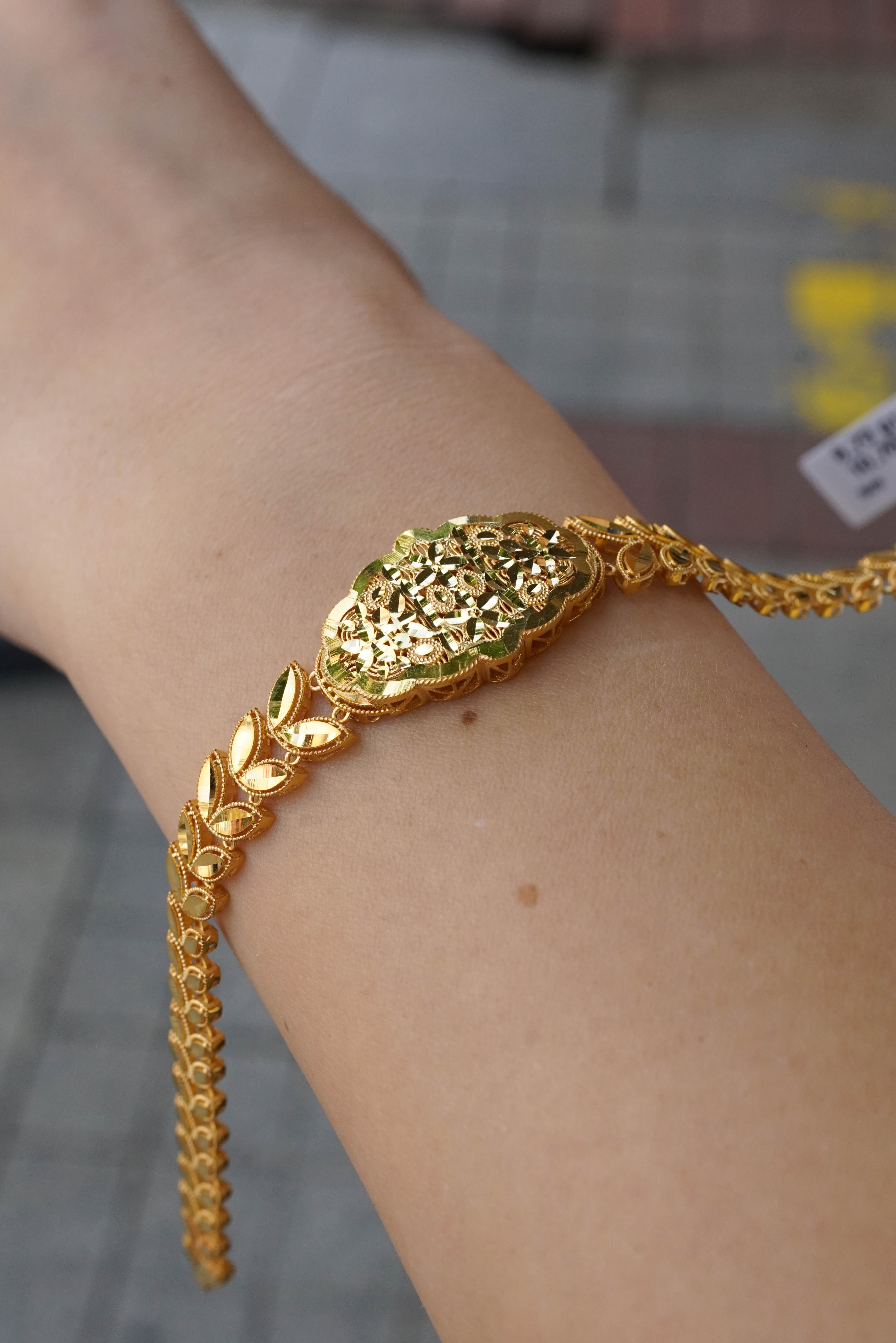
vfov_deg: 54.4
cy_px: 672
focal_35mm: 35
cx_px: 448
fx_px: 1306
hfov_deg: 37.9
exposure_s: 1/320
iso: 640
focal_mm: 35
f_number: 6.3
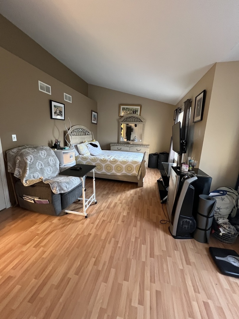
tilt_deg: -8.6
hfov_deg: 89.9
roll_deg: -1.6
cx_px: 120
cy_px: 160
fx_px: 120
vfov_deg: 106.2
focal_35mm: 13
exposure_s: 1/60
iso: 400
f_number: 1.8
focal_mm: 1.57
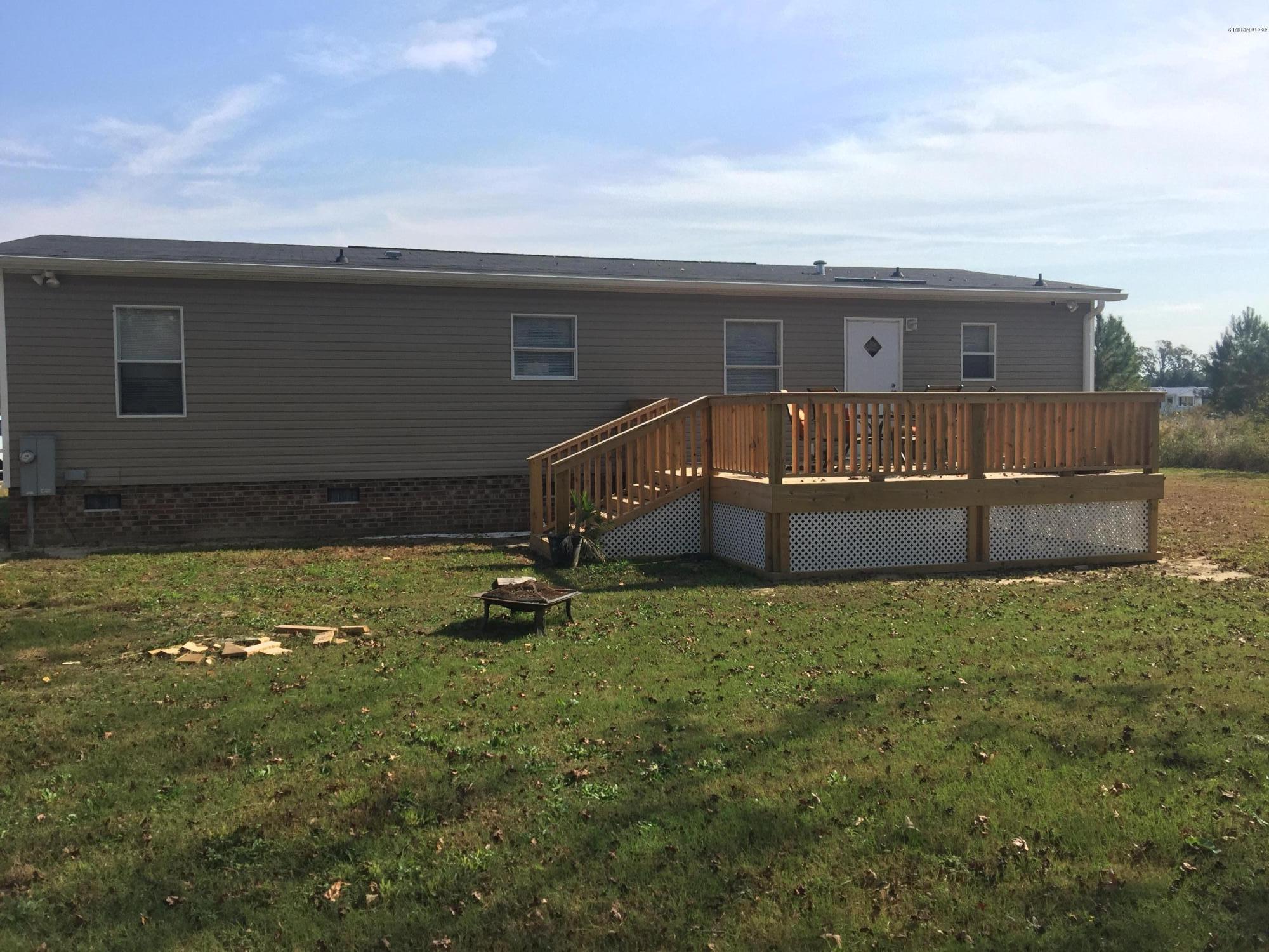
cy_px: 476
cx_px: 634
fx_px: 1063
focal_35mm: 29
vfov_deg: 48.2
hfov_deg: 61.7
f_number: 2.2
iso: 32
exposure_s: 1/1582
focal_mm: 4.15
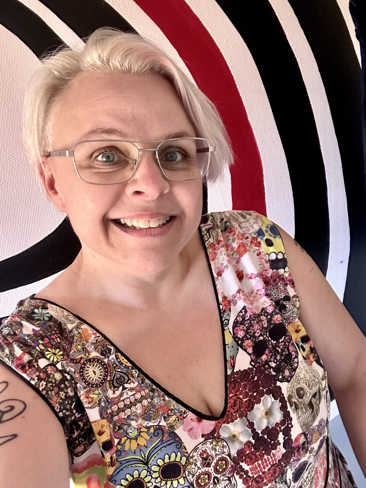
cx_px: 183
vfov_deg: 60.0
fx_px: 423
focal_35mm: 30
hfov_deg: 46.8
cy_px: 244
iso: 160
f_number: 1.9
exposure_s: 1/60
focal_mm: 2.69
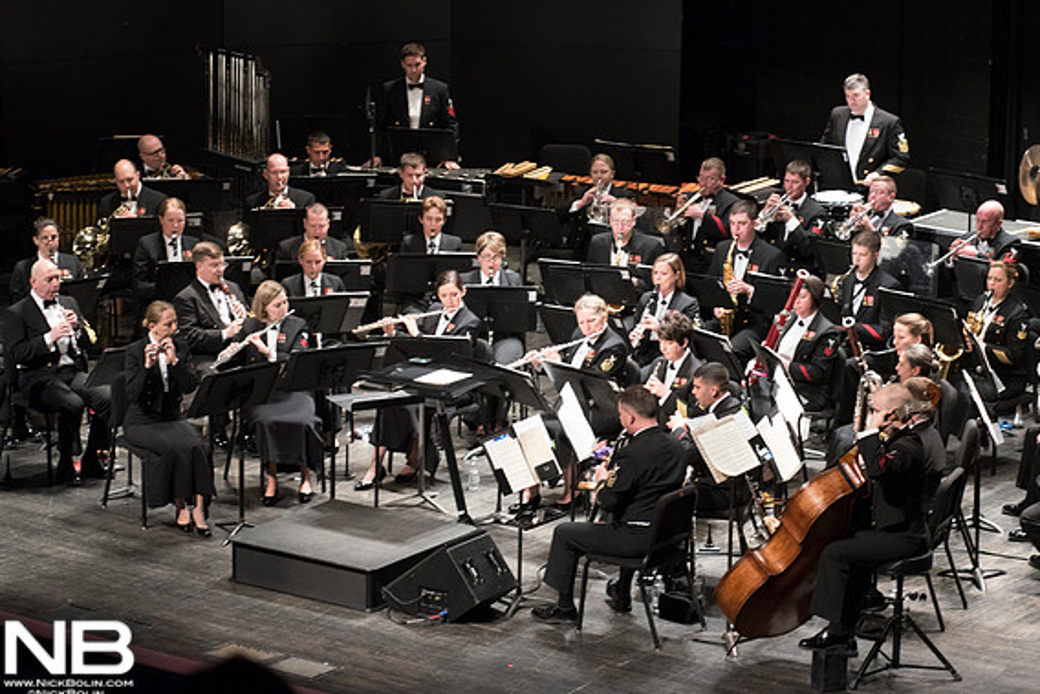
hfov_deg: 14.3
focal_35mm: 143
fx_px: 4132
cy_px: 352
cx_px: 524
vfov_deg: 9.6
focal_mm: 140
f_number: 5.6
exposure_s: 1/125
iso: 4000
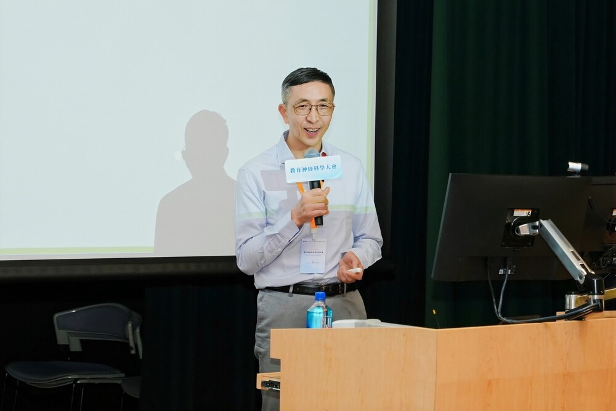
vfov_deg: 13.0
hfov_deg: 19.5
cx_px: 308
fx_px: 1797
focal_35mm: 105
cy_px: 206
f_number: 4
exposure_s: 1/25
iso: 1600
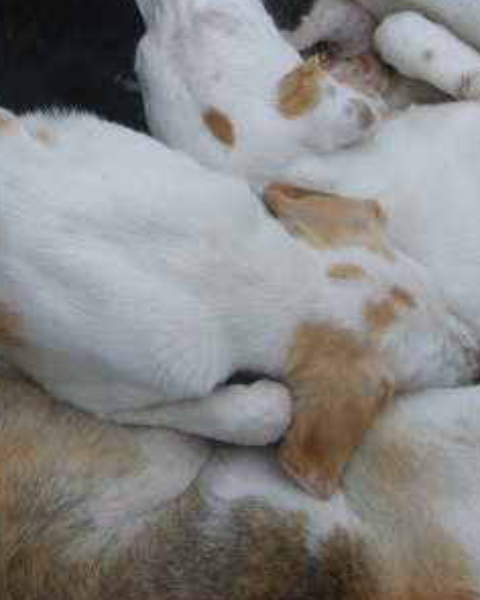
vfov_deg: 20.8
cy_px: 120
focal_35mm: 91
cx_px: 199
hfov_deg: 16.9
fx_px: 1616
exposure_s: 1/180
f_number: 3
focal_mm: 7.2
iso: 50
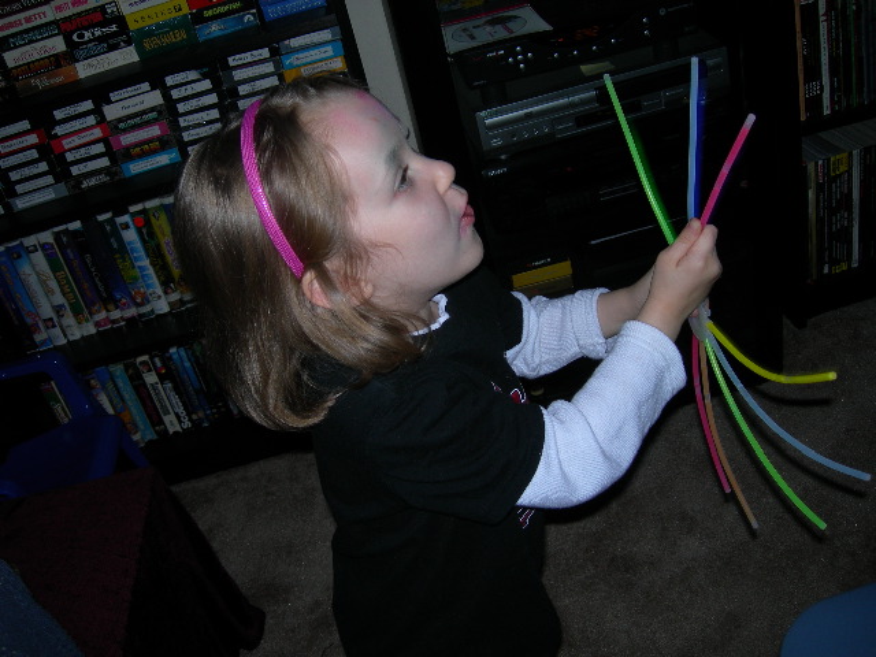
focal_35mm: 38
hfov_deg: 49.0
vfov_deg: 37.7
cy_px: 328
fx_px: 962
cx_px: 438
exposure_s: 1/60.1
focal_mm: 7.8
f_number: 2.8
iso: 50
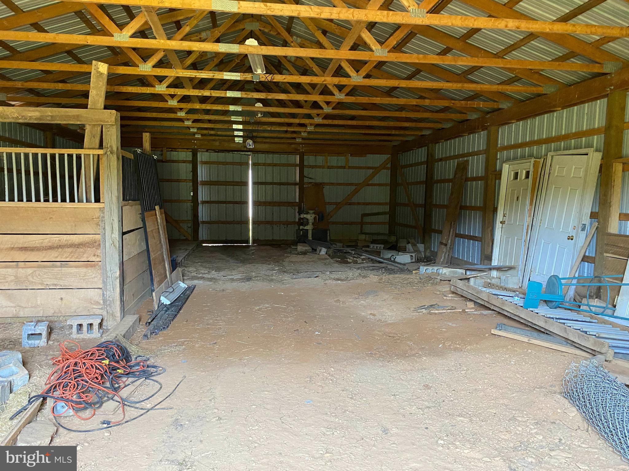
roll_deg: -0.3
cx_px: 314
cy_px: 236
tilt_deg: -6.0
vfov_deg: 53.1
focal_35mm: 26
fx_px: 472
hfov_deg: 67.3
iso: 400
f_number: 1.8
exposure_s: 1/60
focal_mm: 4.25
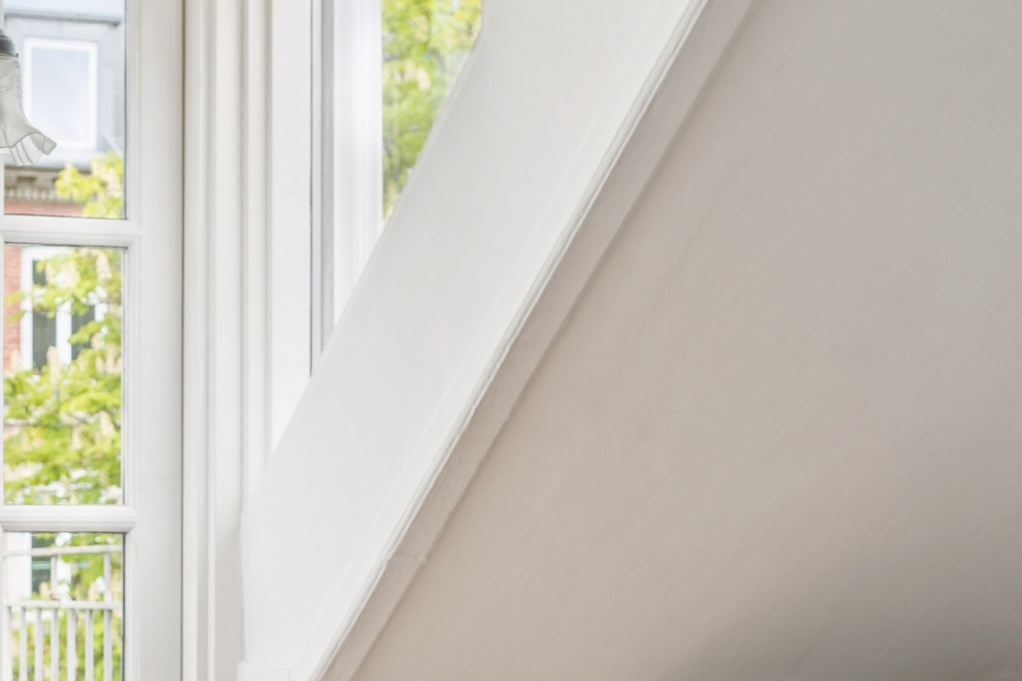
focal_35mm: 78
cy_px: 708
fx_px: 2214
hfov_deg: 24.9
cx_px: 20
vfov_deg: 17.0
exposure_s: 1/25
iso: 400
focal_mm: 30
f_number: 6.3
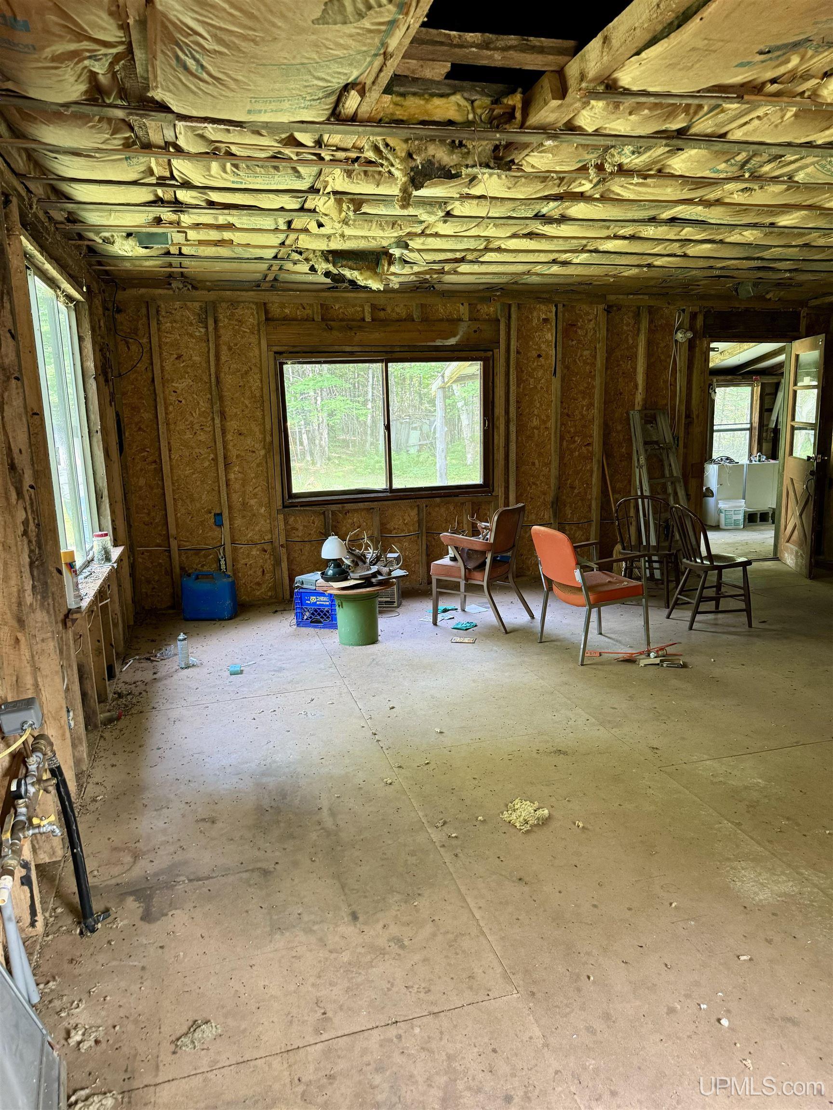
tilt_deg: -10.8
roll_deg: +1.5
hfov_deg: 56.8
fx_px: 770
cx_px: 416
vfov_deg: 71.6
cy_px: 555
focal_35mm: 24
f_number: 1.78
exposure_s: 1/60
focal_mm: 6.76
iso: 320
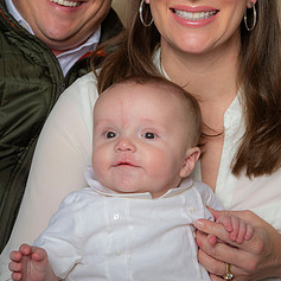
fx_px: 992
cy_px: 70
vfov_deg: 16.0
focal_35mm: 108
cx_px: 138
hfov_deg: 16.1
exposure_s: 1/200
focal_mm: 52
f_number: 4.5
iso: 200
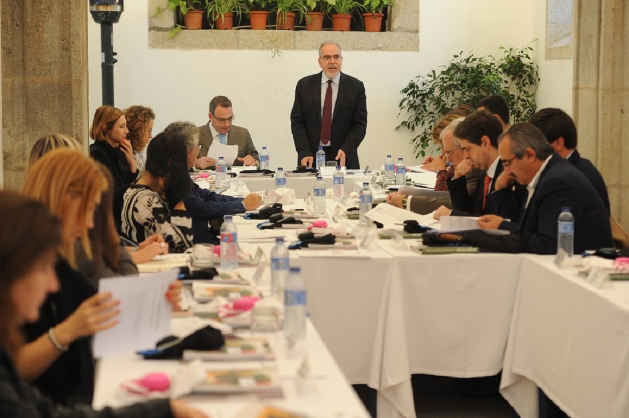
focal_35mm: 95
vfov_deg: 14.4
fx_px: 1658
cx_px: 314
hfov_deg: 21.5
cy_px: 209
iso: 1250
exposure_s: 1/60
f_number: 4
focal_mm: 95
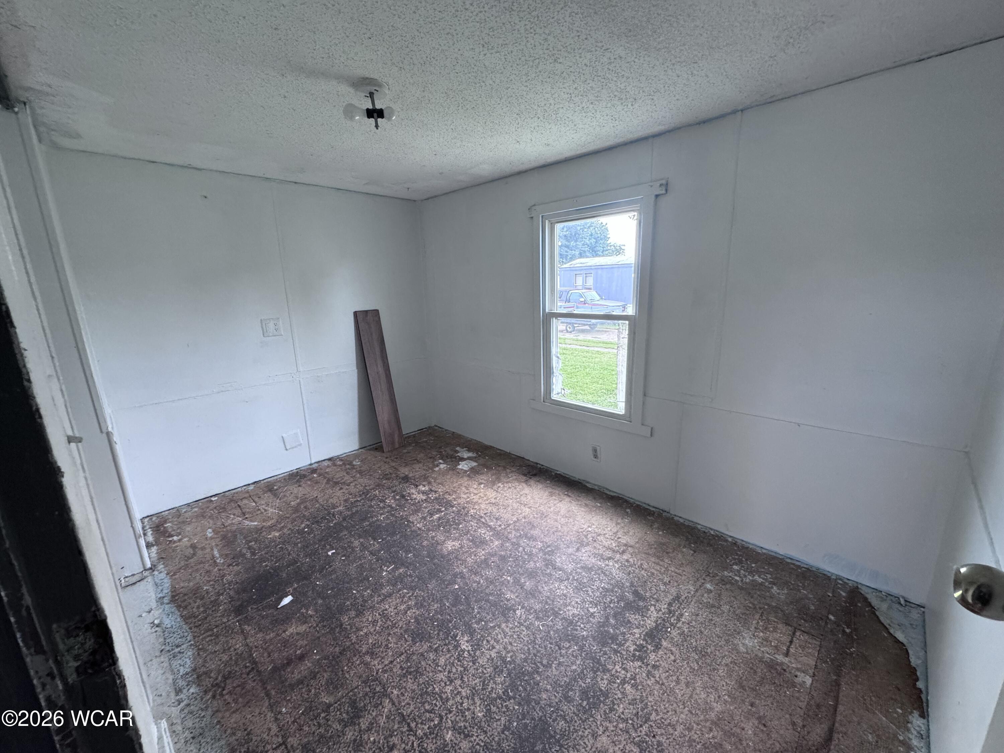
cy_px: 376
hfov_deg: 102.1
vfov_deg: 85.7
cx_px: 502
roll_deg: +1.2
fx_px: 406
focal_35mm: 14
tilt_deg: -14.3
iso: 320
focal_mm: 2.22
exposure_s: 1/95
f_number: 2.2
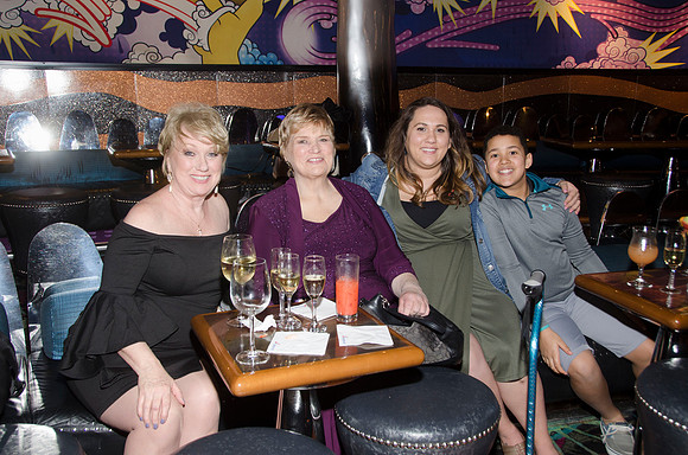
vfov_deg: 39.8
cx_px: 344
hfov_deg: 57.3
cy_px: 228
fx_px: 629
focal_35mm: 33
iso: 400
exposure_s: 1/60
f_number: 5.6
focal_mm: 22
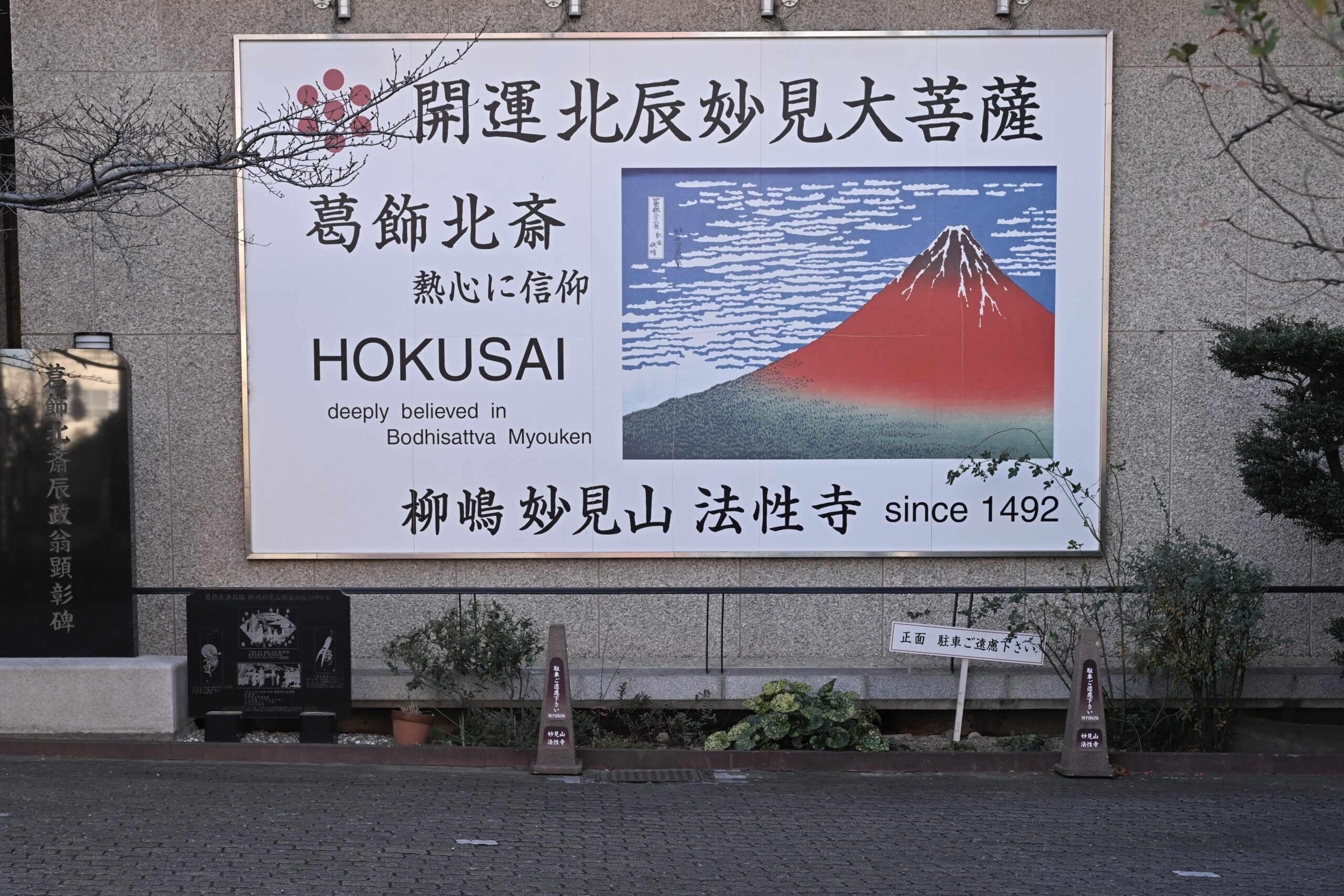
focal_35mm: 44
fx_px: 1643
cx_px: 672
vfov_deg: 30.5
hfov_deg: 44.5
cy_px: 448
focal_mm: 44
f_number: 5.6
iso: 250
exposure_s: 1/200
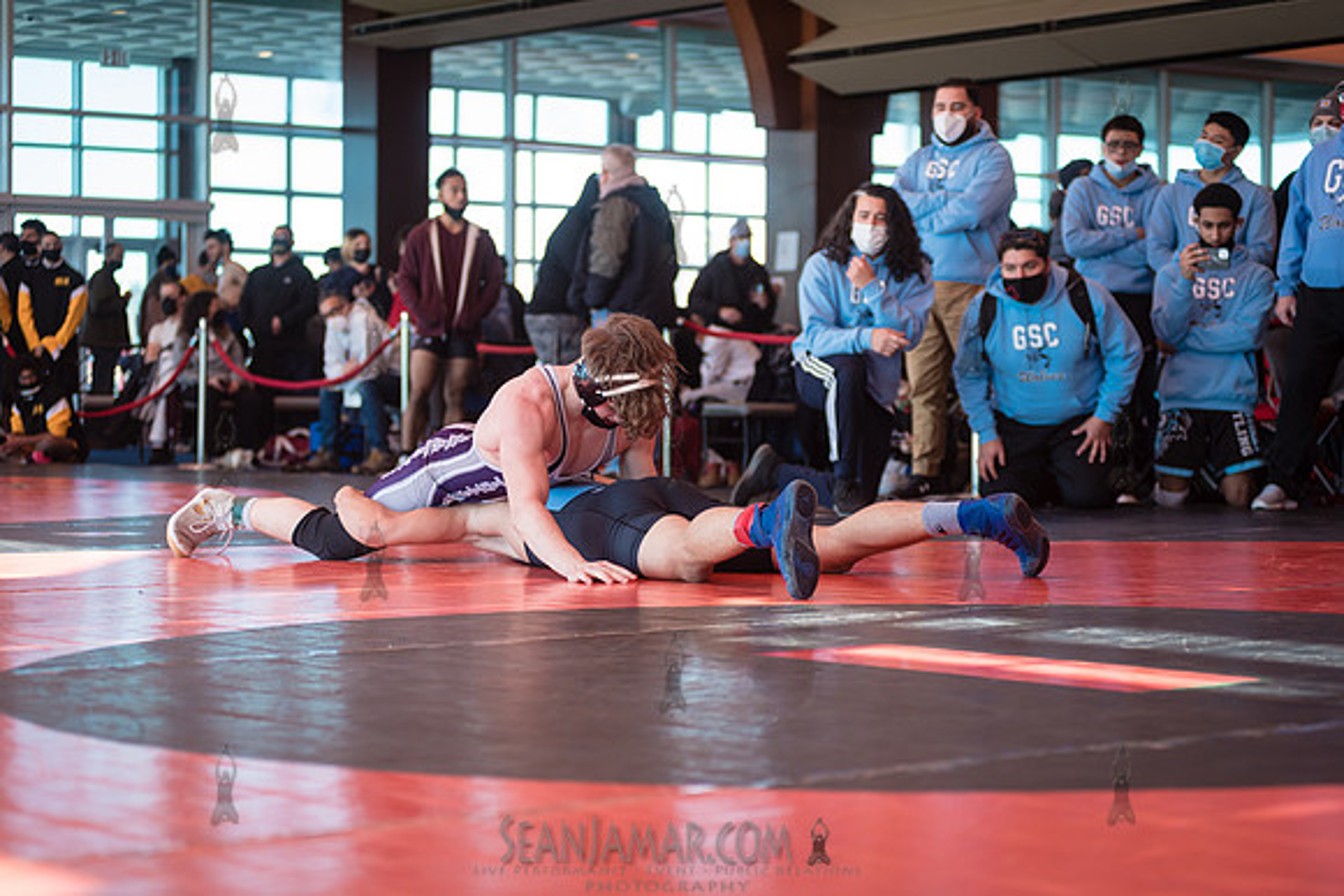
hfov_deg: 25.4
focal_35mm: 80
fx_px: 2987
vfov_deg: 17.1
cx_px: 672
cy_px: 448
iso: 400
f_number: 3.5
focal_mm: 80
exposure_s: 1/400
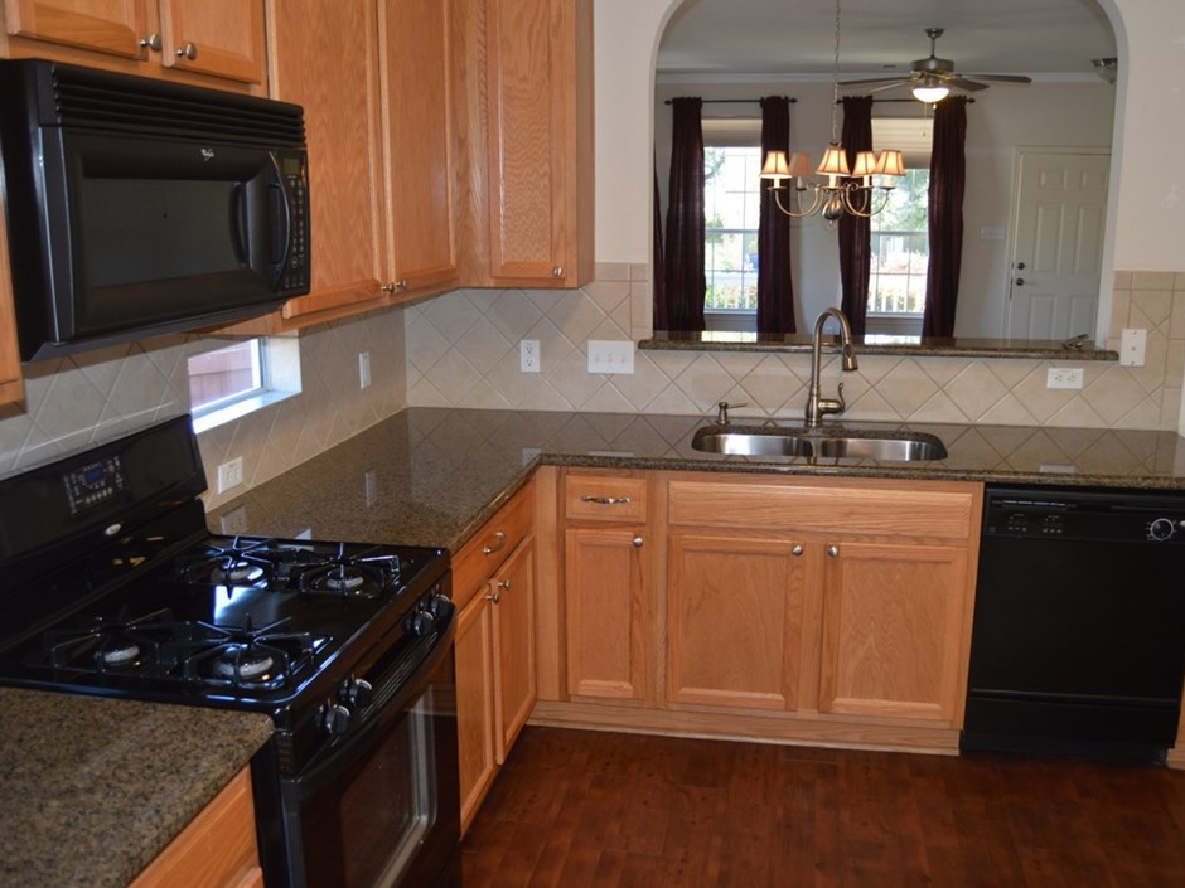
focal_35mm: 30
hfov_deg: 60.0
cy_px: 452
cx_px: 604
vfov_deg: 46.8
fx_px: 1027
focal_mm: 18
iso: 400
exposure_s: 1/60
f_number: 3.5
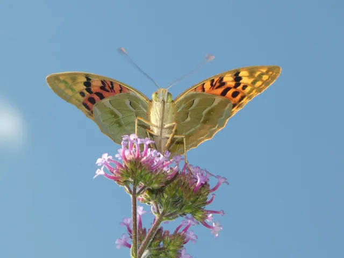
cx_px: 172
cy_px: 129
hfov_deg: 10.5
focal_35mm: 189
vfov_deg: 7.9
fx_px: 1878
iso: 80
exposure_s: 1/80
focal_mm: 33.9
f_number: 5.5
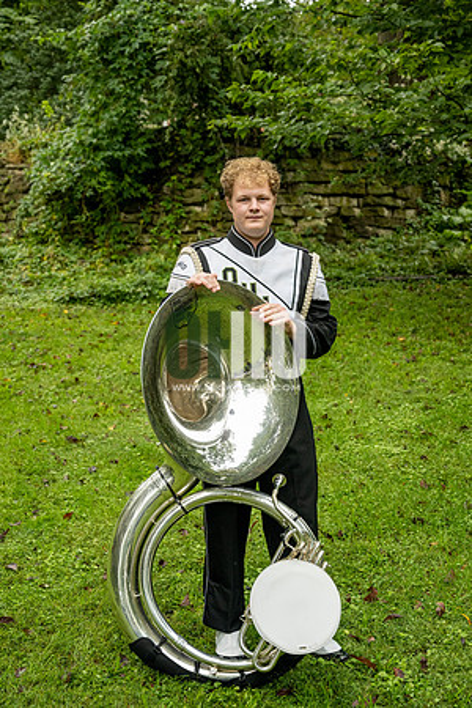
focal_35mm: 47
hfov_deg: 28.6
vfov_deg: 41.9
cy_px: 354
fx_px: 924
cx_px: 236
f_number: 4
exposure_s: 1/640
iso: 800
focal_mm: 47
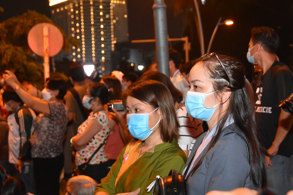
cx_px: 146
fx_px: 513
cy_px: 98
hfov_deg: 31.9
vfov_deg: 21.6
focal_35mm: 63
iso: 4000
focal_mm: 42
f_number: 4.5
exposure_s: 1/60
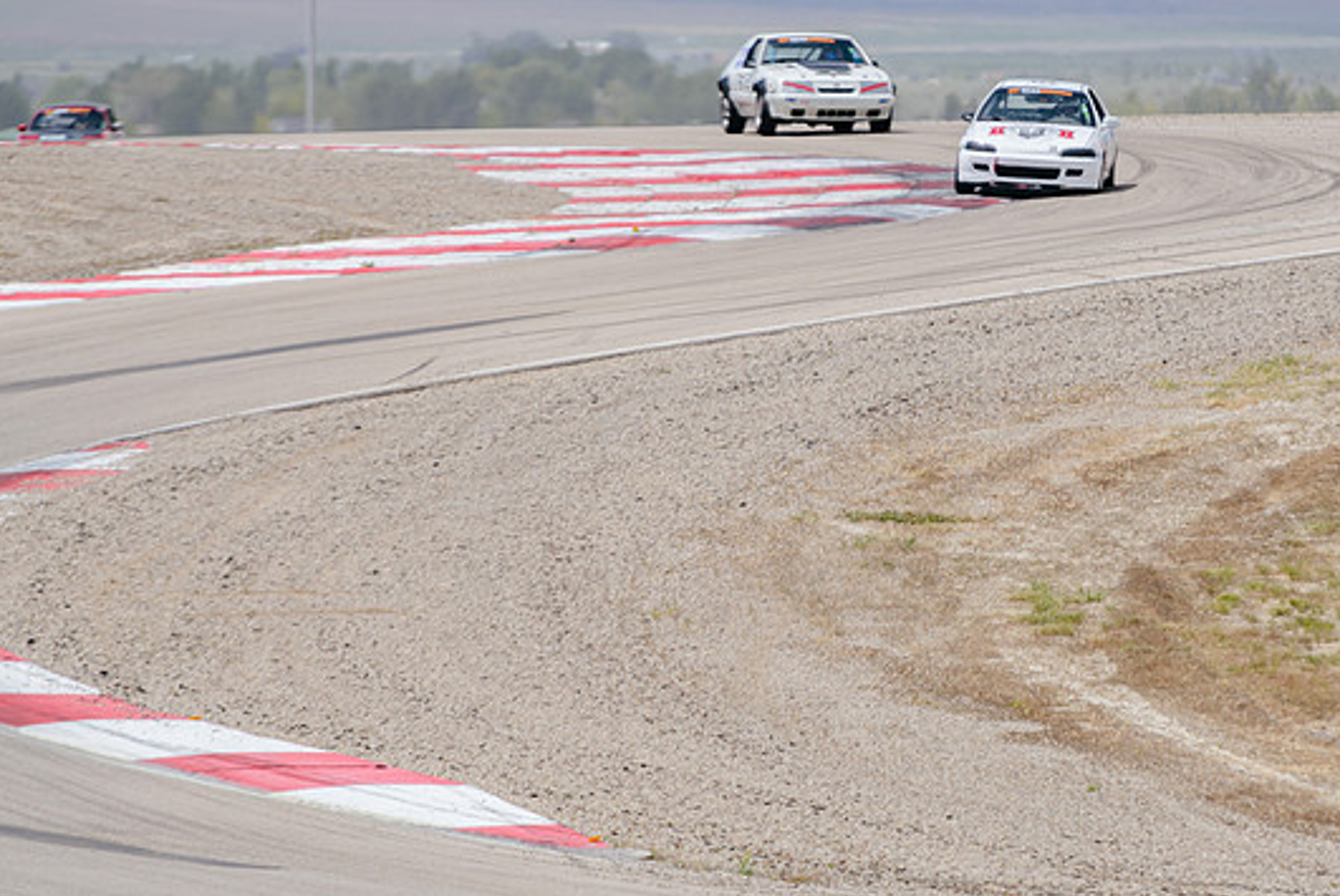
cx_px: 855
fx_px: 18812
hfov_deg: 4.1
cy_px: 332
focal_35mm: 505
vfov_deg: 2.7
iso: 100
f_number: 5.6
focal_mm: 360
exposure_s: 1/640
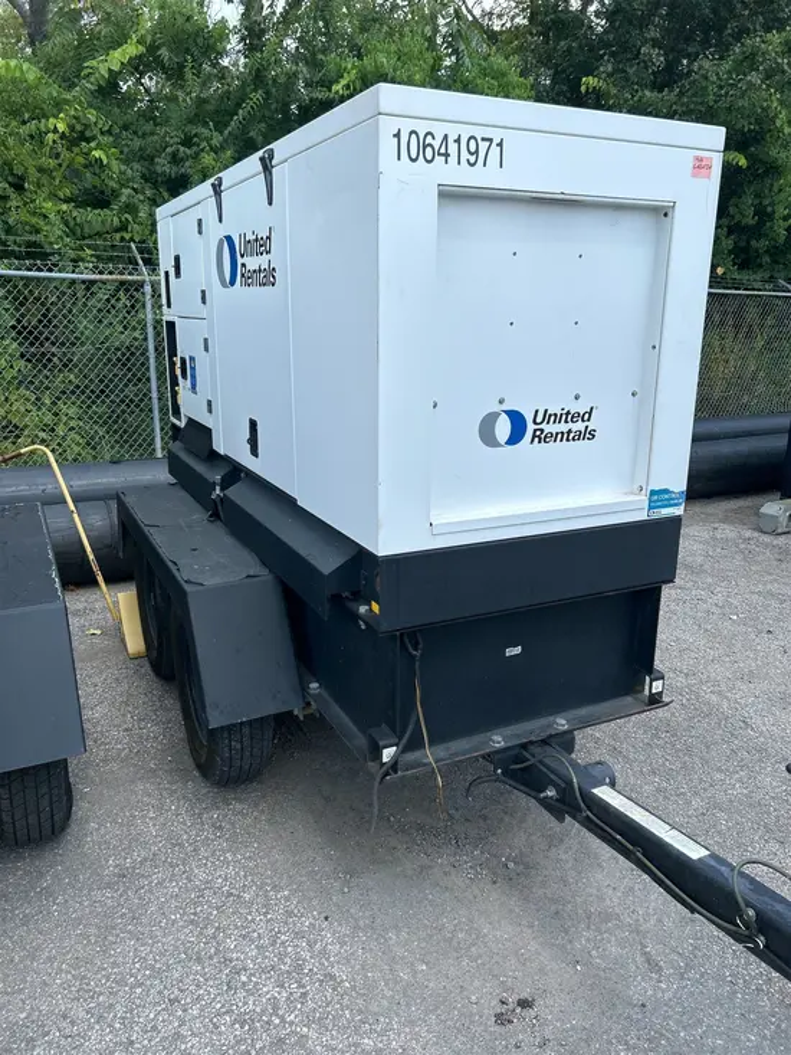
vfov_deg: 67.3
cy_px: 528
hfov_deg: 53.1
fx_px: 792
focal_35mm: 26
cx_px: 396
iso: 50
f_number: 1.5
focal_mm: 5.7
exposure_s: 1/2457
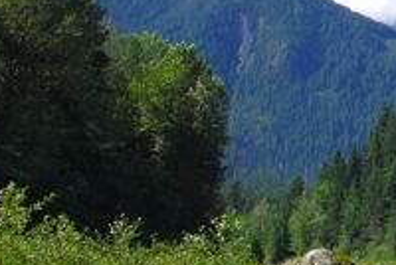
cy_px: 62
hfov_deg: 13.7
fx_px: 1454
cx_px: 733
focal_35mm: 132
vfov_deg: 10.4
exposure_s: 1/400
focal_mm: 22
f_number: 5.6
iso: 160
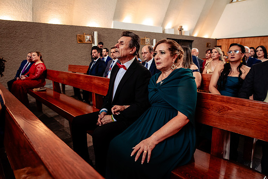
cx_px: 134
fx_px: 179
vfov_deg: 53.2
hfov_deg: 73.7
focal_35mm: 24
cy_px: 90
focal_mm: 24
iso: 1600
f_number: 4.5
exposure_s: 1/125
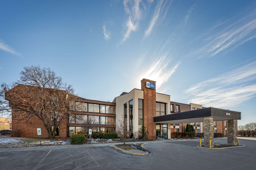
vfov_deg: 81.1
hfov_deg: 104.3
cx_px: 128
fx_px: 99
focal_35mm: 14
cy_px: 85
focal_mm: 14
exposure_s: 1/640
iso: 200
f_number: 10
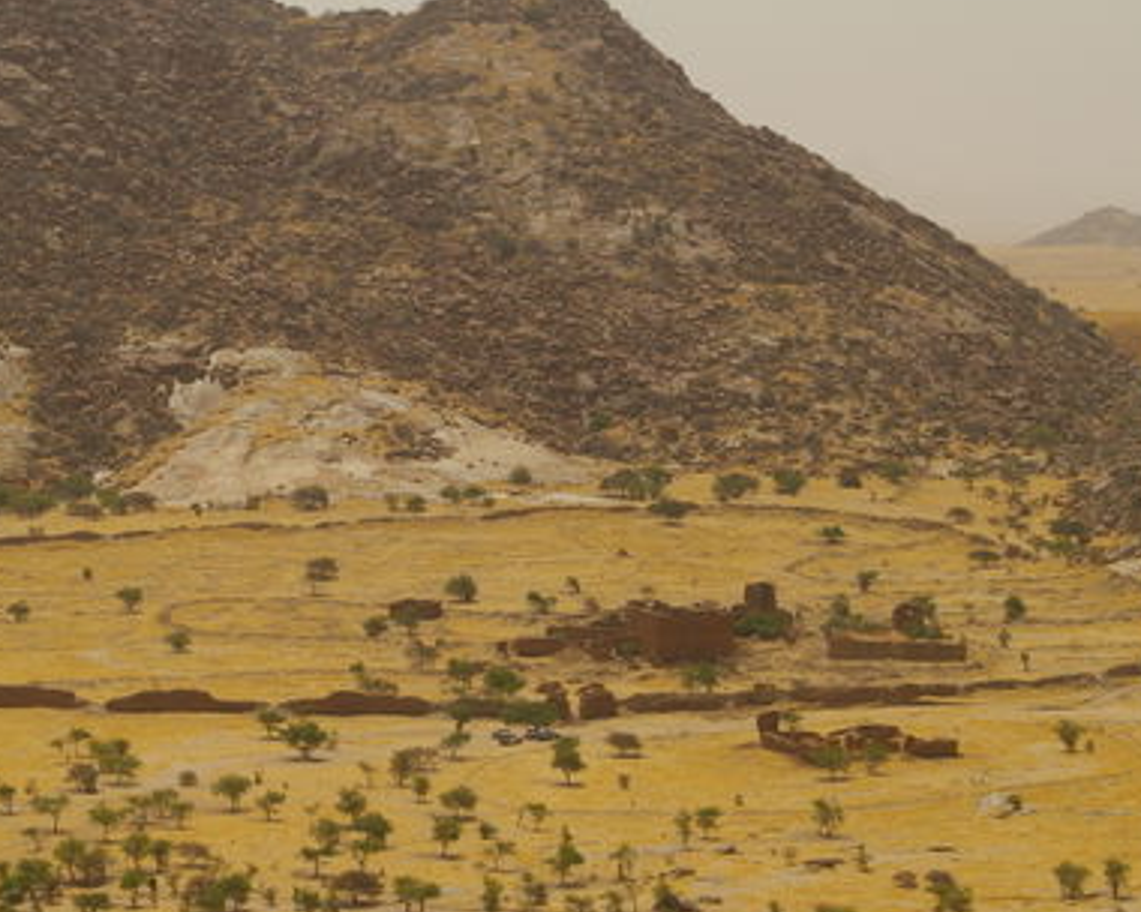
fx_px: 5631
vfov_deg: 9.3
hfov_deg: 11.6
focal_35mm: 167
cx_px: 399
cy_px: 358
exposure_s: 1/500
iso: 200
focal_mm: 75
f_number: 13
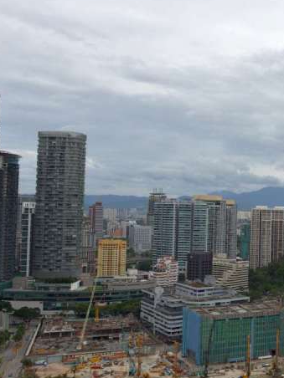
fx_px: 503
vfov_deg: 41.2
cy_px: 197
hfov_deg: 28.5
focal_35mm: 46
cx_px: 317
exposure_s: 1/200
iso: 100
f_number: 7.1
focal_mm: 27
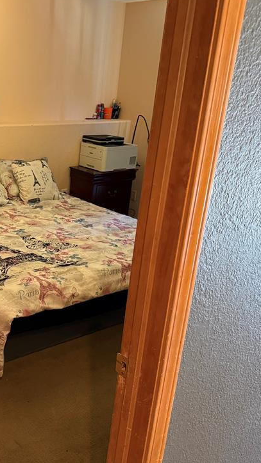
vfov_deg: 54.0
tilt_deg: -19.2
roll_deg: -1.4
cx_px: 13
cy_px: 239
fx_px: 455
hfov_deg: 30.2
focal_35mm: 37
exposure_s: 1/60
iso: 500
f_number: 1.78
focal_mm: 6.76
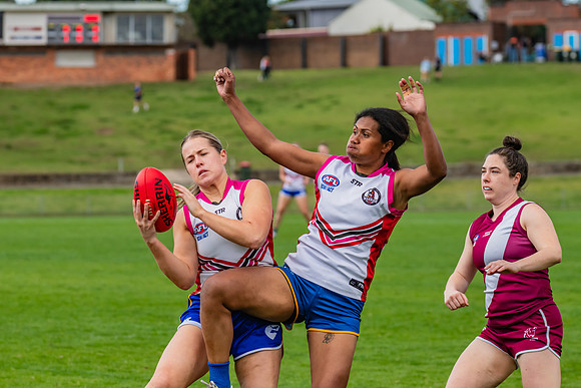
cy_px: 194
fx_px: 2893
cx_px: 282
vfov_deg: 7.7
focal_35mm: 179
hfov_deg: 11.5
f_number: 7.1
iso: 800
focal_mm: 170
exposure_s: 1/1600
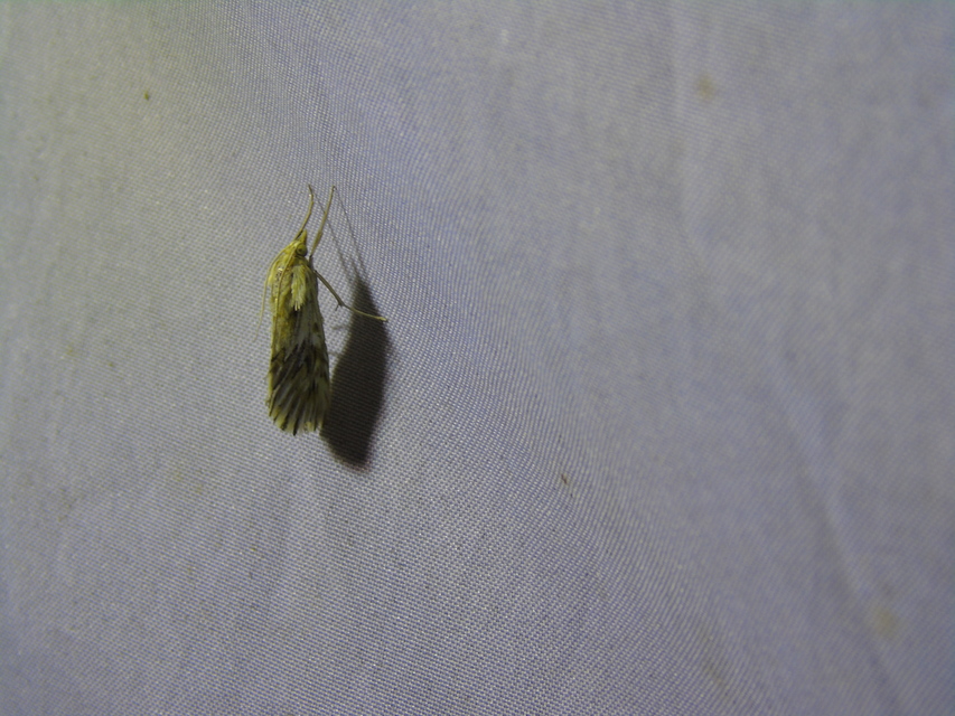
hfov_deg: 18.2
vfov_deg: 13.7
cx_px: 478
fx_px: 2980
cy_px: 358
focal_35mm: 108
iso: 100
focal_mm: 19
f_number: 4.7
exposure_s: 1/30
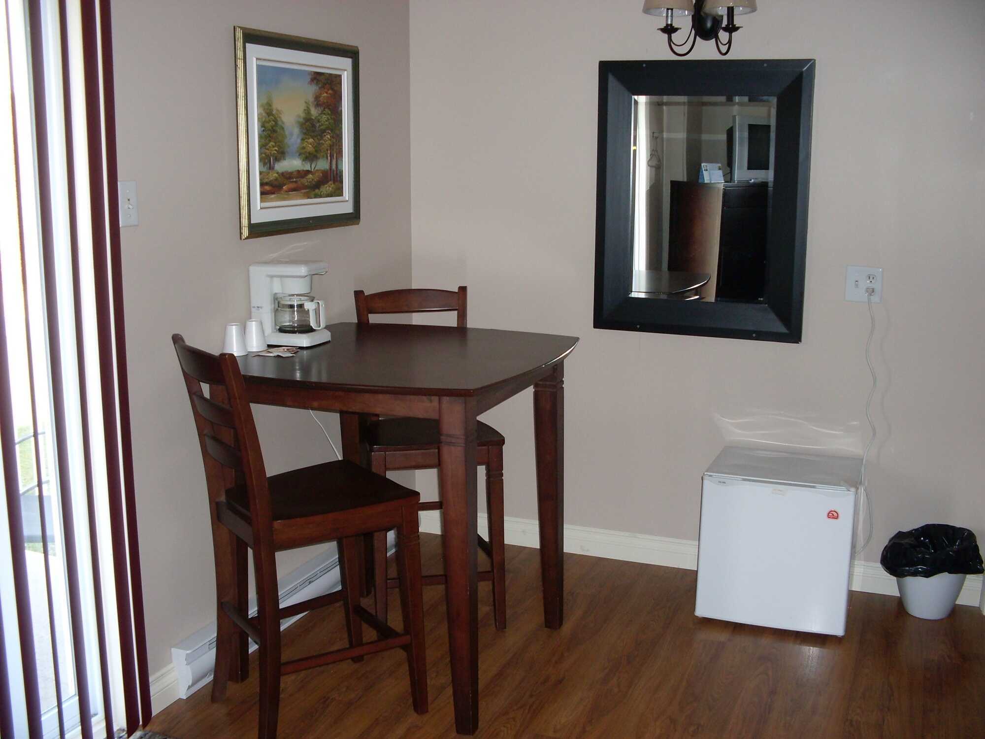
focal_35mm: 38
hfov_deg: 49.0
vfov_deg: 37.7
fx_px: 1081
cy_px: 370
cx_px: 492
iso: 120
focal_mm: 6.3
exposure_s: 1/45
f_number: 2.8
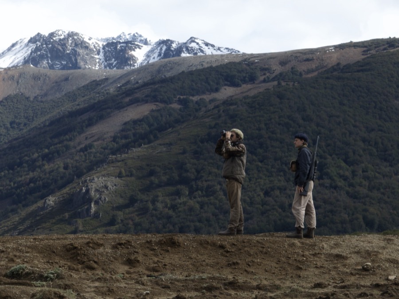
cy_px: 150
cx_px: 200
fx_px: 1855
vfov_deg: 9.2
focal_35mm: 161
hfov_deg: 12.3
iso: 100
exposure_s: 1/60
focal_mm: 29.85
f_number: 4.4
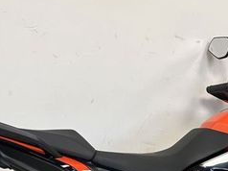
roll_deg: -0.9
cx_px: 168
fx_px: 461
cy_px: 205
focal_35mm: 70
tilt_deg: -18.4
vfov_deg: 19.7
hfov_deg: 27.5
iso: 100
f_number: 1.6
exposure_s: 1/50
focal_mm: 5.1
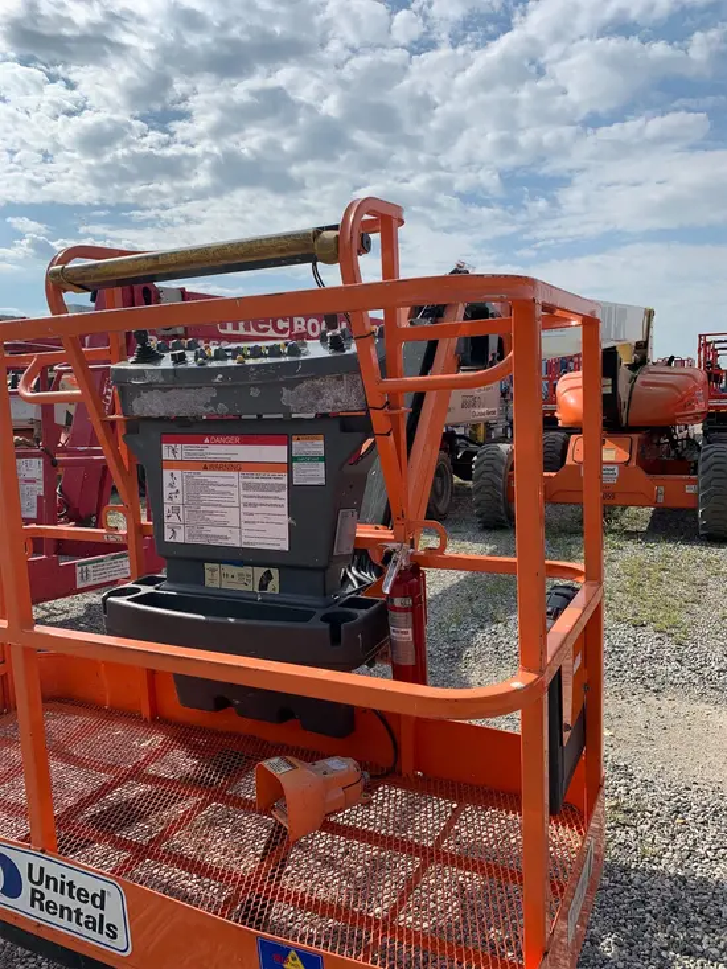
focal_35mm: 26
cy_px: 484
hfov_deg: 53.1
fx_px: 728
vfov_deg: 67.3
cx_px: 364
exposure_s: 1/3086
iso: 25
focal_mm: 4.25
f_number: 1.8
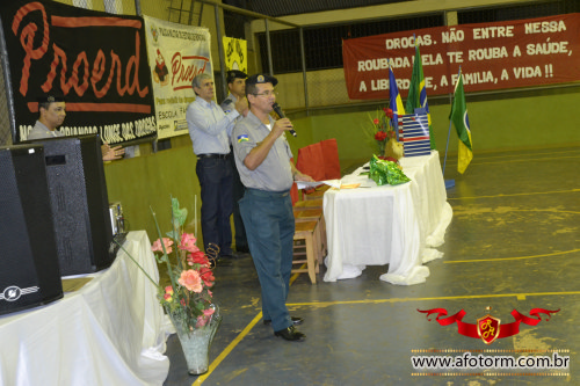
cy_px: 193
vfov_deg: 28.1
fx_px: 773
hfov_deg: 41.1
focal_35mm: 48
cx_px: 290
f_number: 4.2
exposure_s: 1/60
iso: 2200
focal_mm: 32
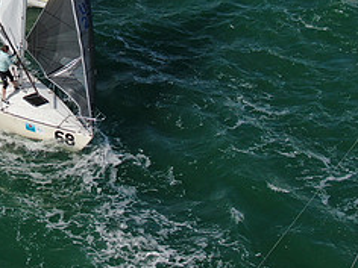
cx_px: -11
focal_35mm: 118
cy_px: -26
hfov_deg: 16.3
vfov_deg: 12.3
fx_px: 1220
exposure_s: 1/1250
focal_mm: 8.6
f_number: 3.8
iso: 100
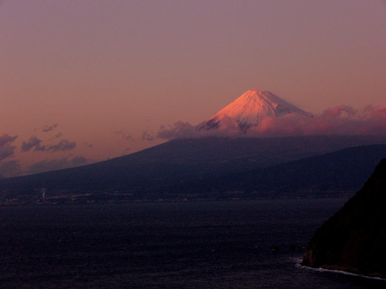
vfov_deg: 13.0
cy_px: 144
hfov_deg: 17.3
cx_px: 193
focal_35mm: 114
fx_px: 1271
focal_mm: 23.7
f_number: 5.1
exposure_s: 1/200
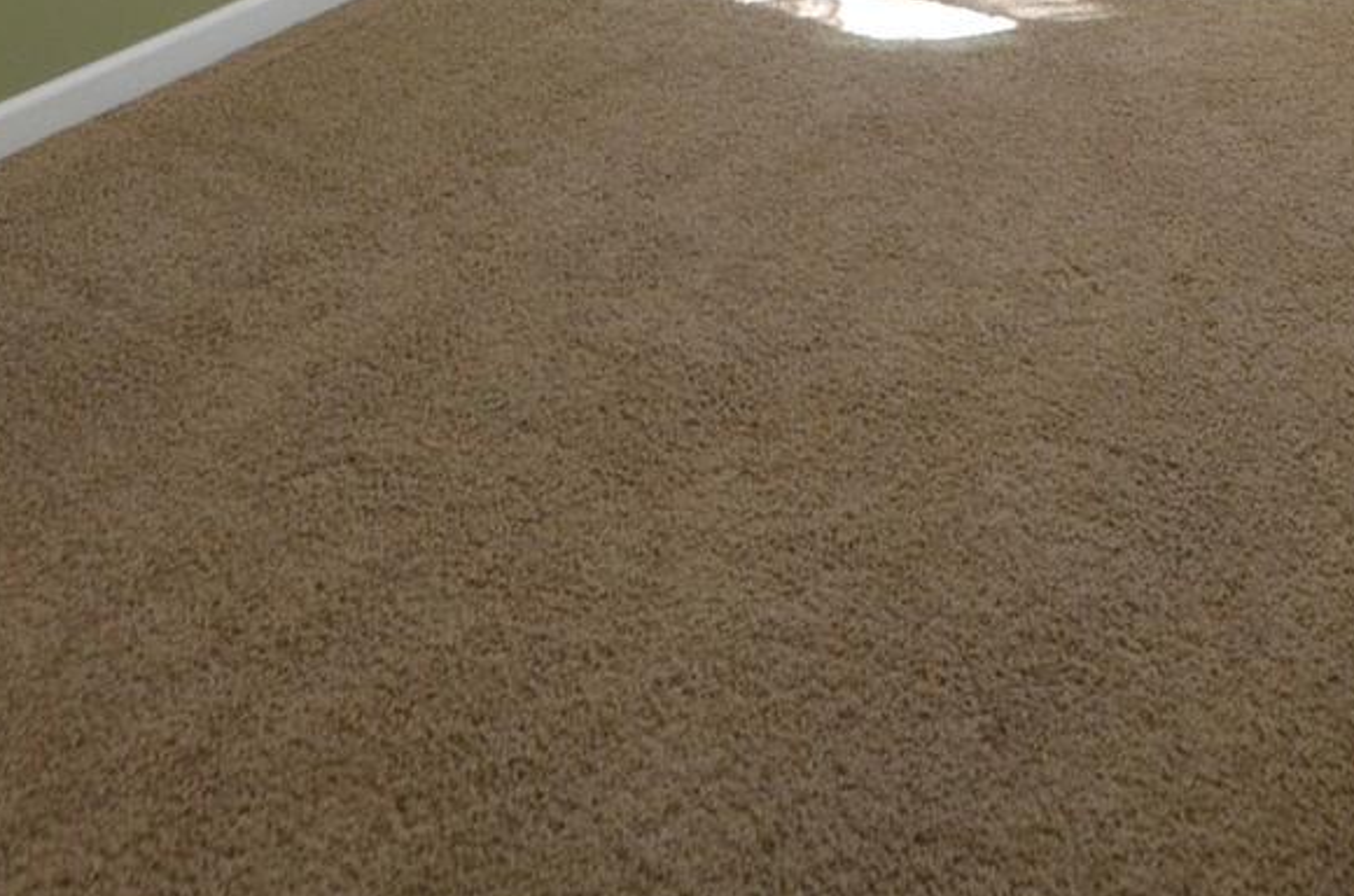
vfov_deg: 20.8
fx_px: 1989
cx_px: 717
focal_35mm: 53
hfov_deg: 37.6
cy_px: -520
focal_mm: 10
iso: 720
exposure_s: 1/60
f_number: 4
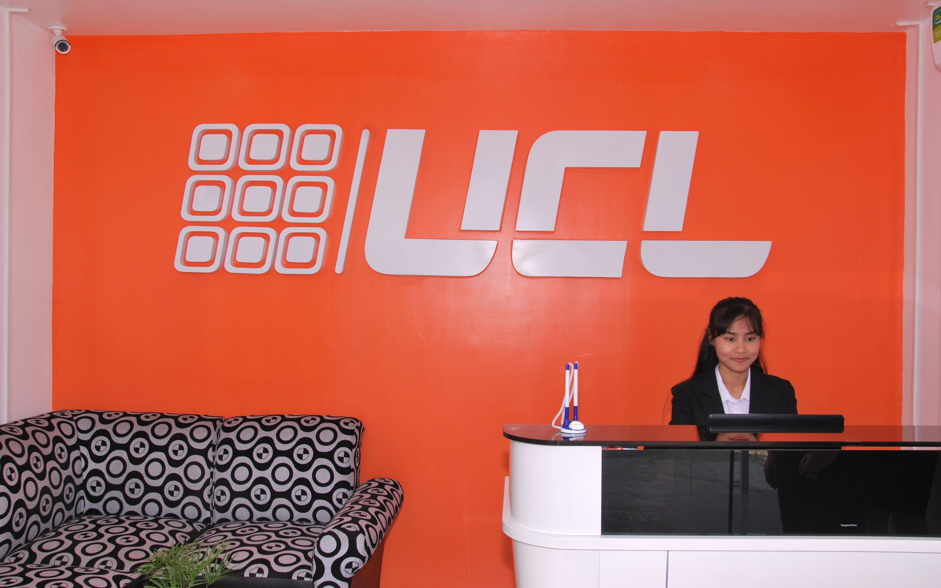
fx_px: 834
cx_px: 467
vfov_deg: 38.8
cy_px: 305
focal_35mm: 33
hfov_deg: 58.9
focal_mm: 21
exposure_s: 1/125
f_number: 6.3
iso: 200
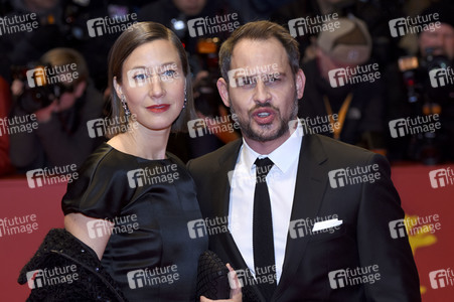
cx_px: 227
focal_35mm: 112
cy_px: 151
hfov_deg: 18.2
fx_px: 1418
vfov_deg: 12.2
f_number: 3.2
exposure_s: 1/400
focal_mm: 75
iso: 640
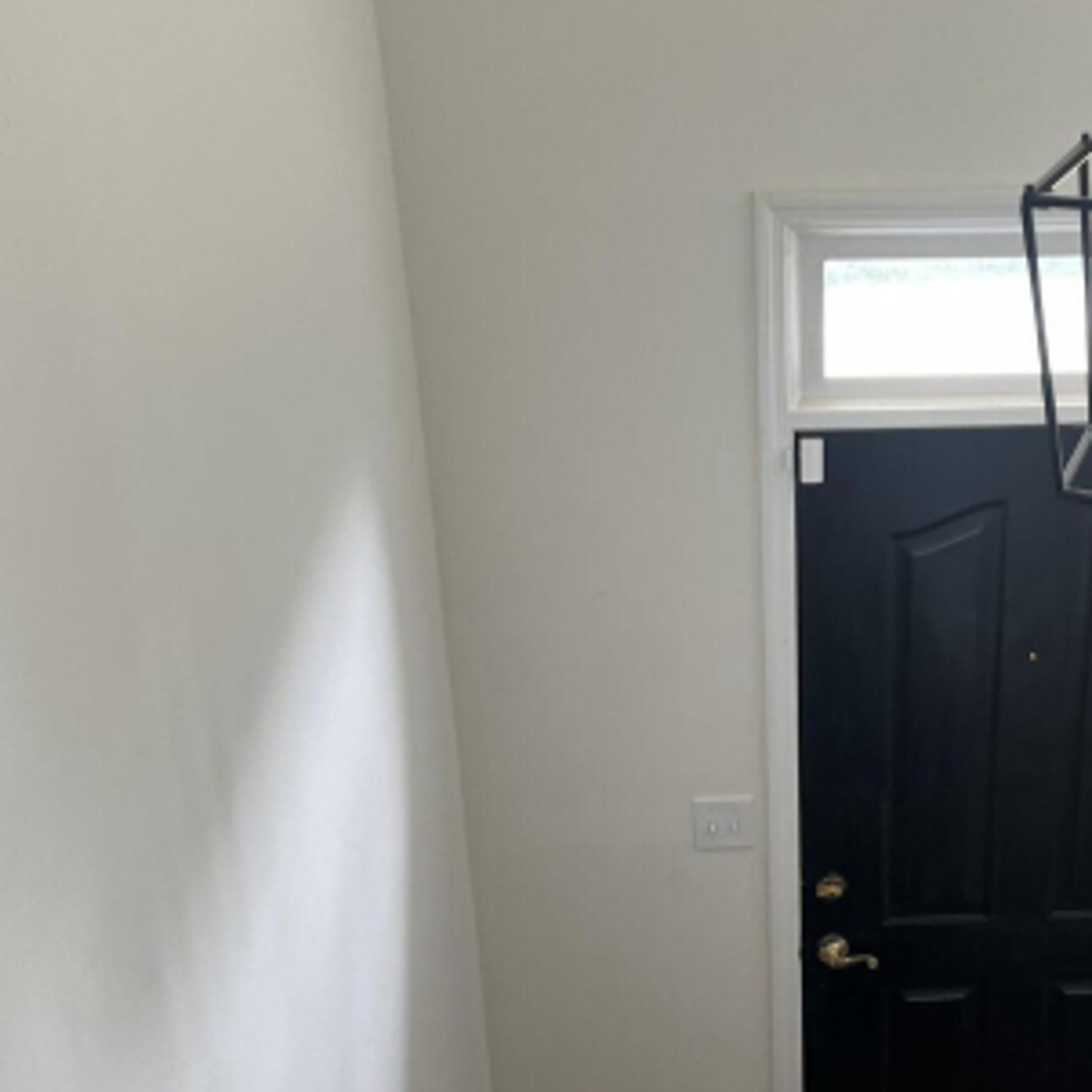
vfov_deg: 32.7
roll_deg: -3.1
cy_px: 836
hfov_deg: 32.6
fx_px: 1820
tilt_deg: -26.6
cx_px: 853
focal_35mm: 51
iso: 125
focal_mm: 5.7
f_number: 1.5
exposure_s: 1/121
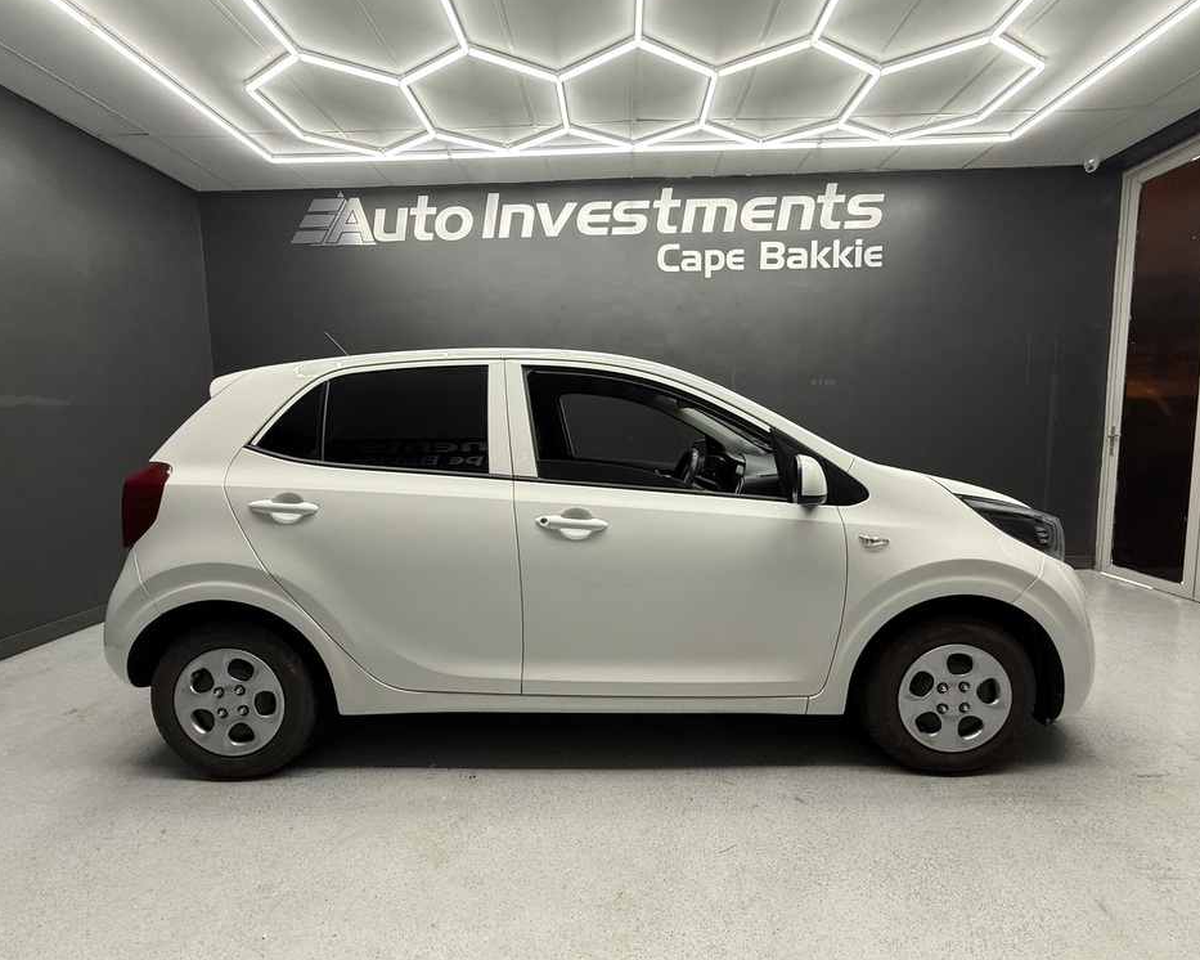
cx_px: 612
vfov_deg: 84.0
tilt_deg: -5.3
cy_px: 477
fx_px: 533
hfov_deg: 96.8
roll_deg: +0.6
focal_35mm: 15
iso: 160
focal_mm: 2.22
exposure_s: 1/100
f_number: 2.2
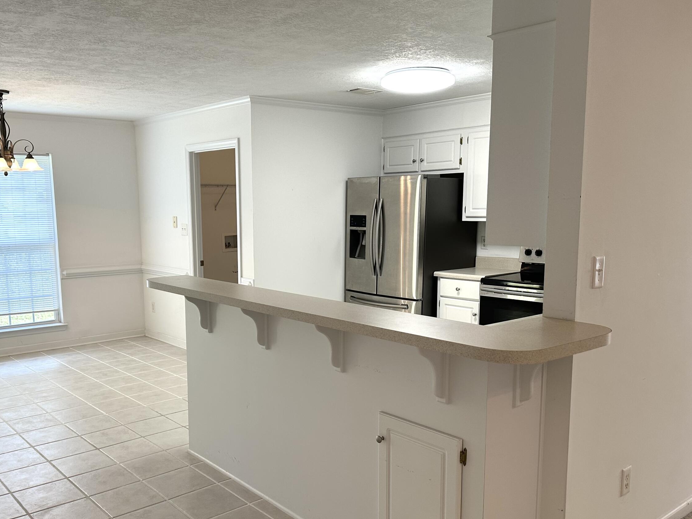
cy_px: 294
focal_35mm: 32
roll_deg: +0.4
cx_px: 277
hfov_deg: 56.4
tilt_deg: -7.1
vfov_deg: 44.1
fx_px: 640
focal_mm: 6.86
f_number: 1.78
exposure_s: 1/120
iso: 125
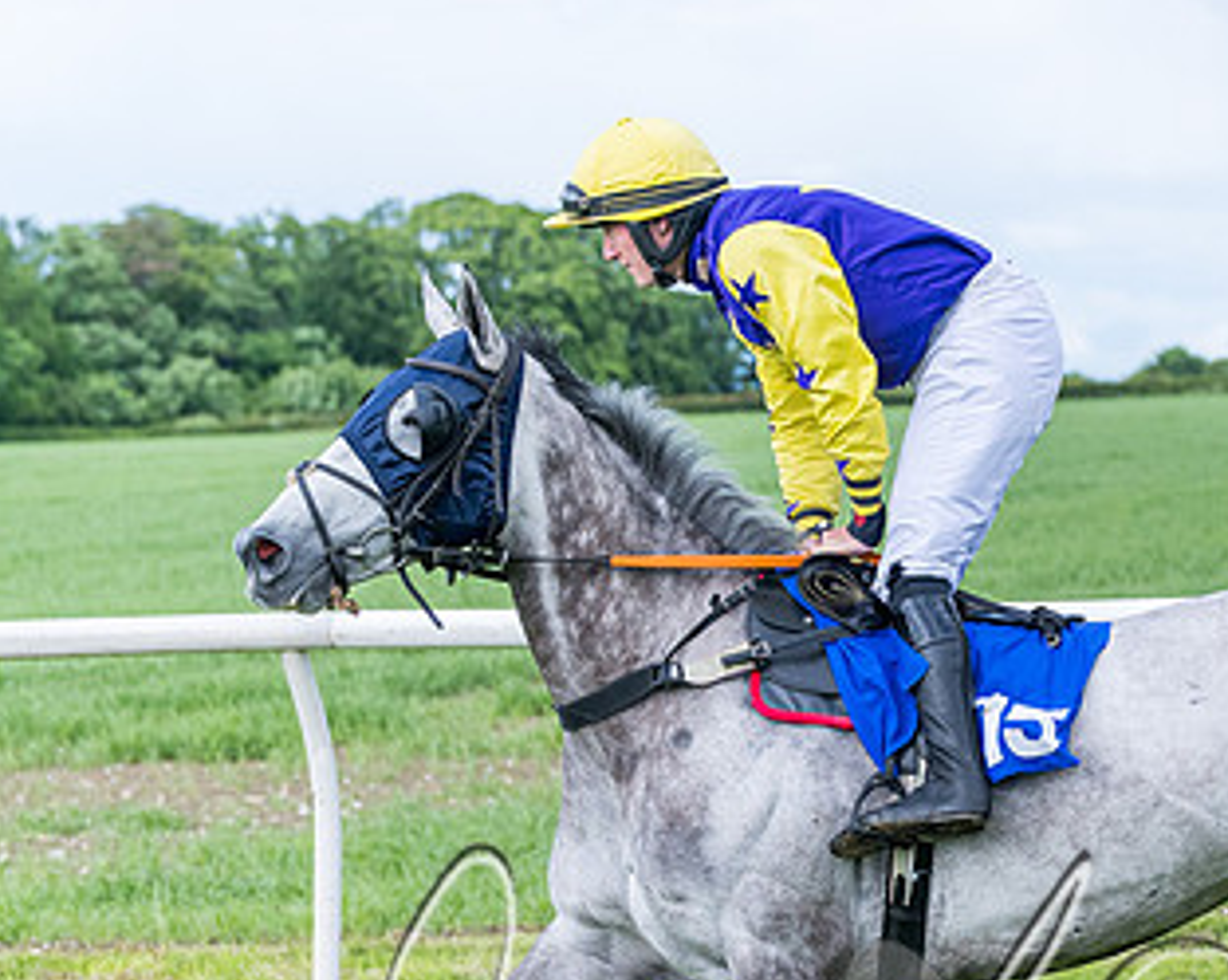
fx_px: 6681
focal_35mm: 184
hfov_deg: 10.4
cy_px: 682
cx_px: 1198
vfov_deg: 8.4
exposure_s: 1/3200
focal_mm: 70
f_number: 4
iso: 400
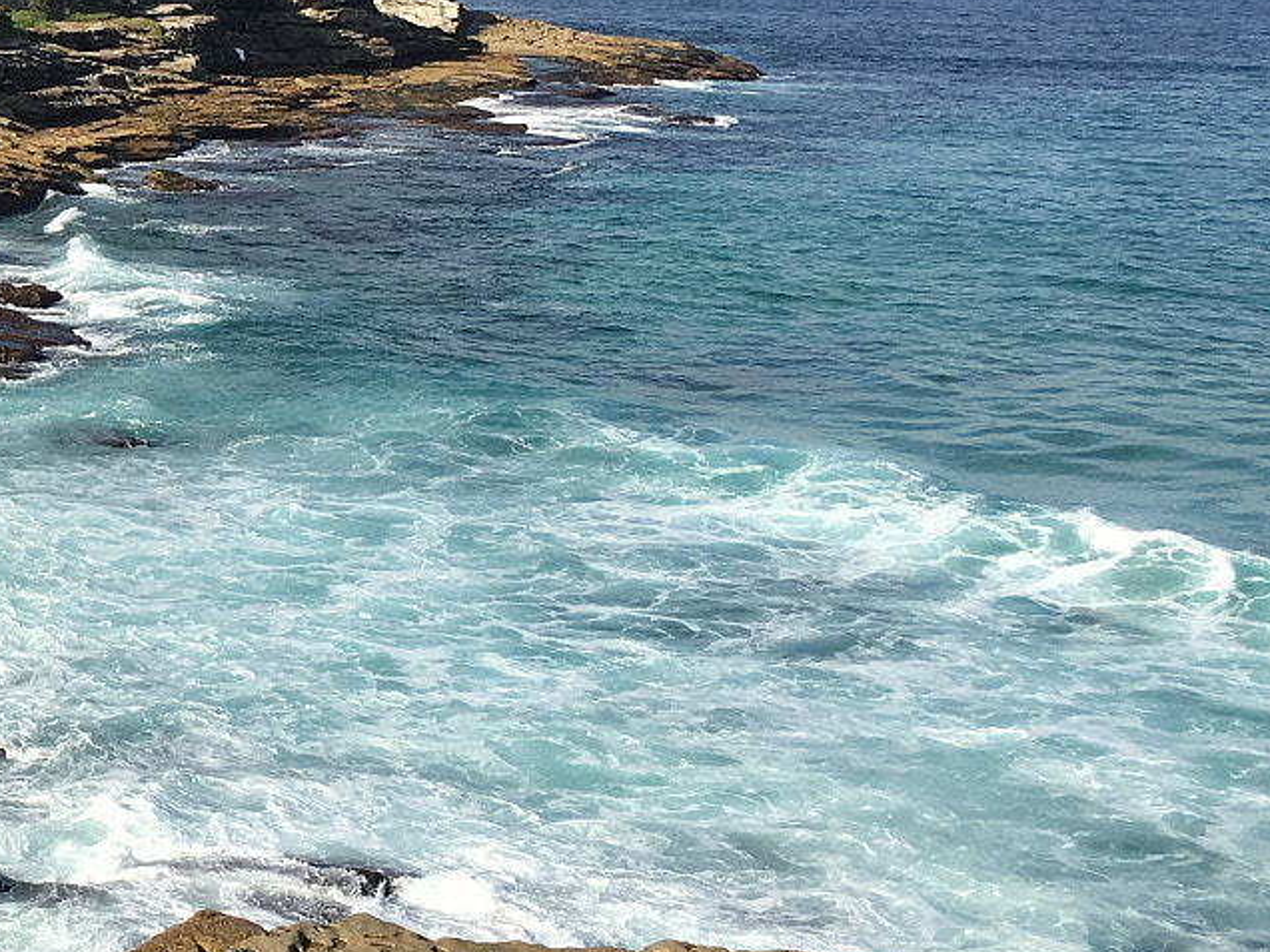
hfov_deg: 24.1
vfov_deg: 20.0
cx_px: -278
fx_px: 2678
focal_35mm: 73
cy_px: 194
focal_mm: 4.15
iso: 25
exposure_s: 1/1603
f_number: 2.2
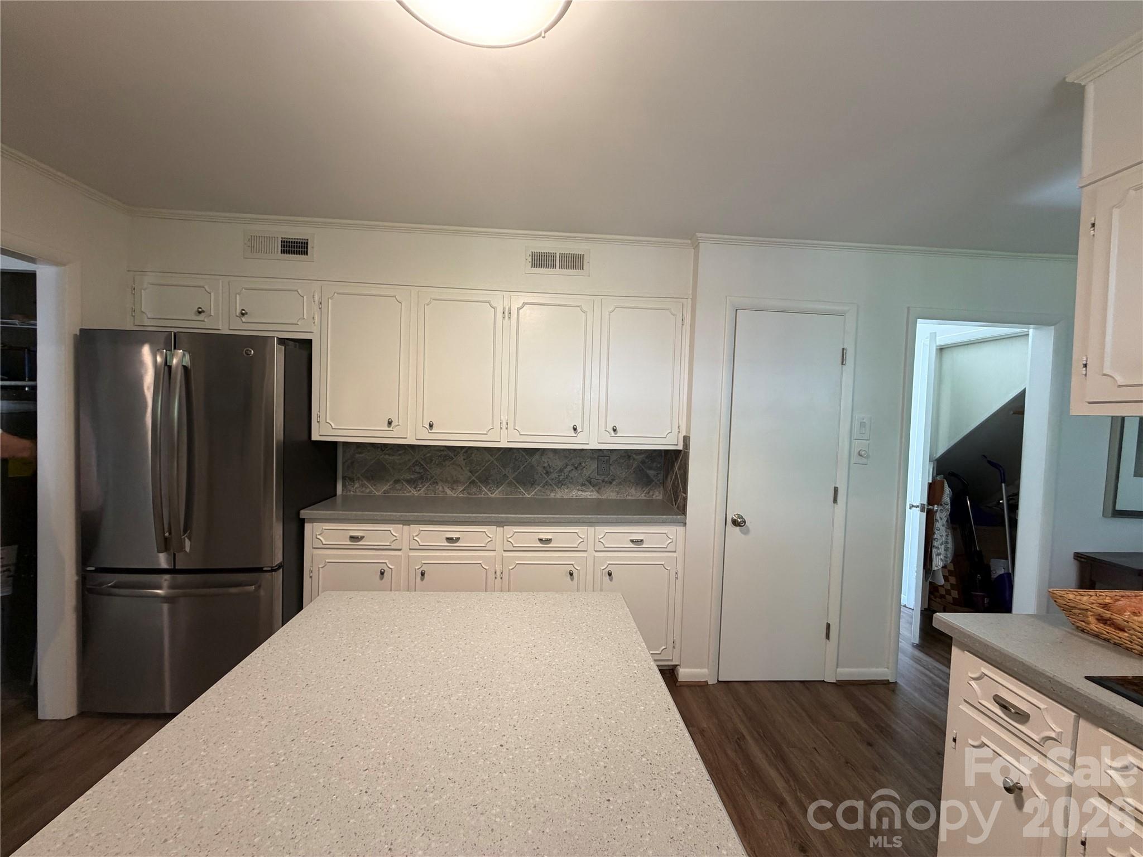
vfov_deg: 85.7
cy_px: 428
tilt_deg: -1.7
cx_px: 572
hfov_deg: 102.1
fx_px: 462
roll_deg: -1.1
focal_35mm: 14
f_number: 2.2
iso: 160
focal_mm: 2.22
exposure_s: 1/60
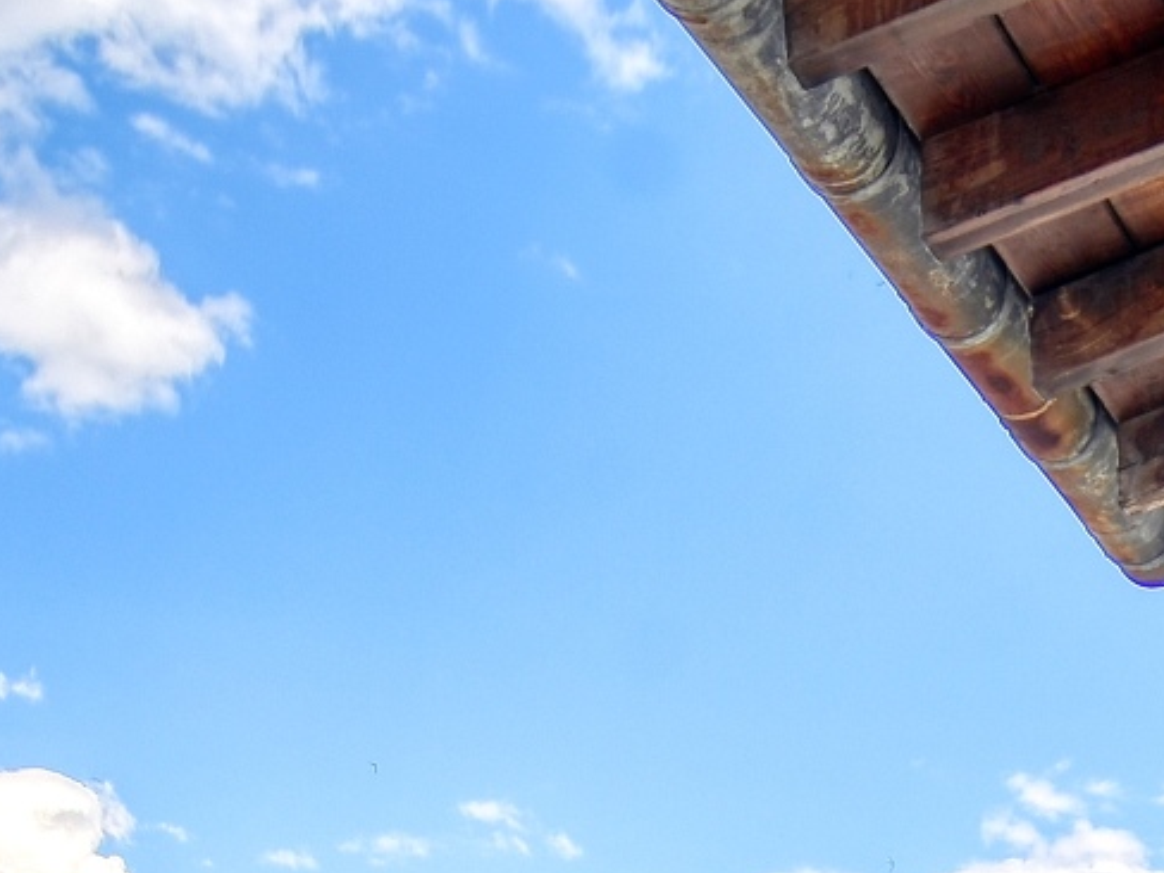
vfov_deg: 12.4
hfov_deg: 18.2
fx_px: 3564
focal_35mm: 106
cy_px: 1711
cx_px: 1090
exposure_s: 1/250
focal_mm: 14
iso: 100
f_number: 8
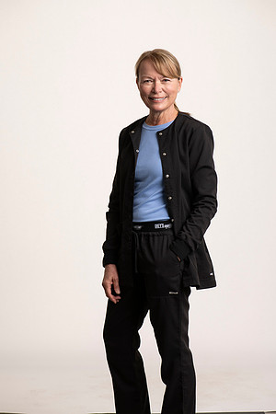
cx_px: 138
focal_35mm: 105
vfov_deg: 19.5
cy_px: 207
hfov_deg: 13.0
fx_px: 1207
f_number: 8
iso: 64
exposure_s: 1/125
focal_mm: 105
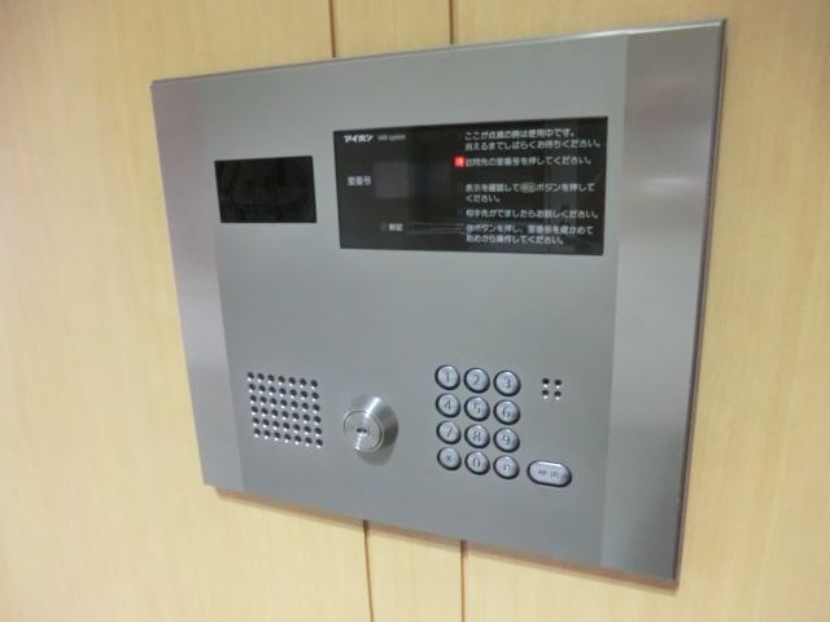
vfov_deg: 56.8
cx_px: 415
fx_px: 575
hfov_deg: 71.6
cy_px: 311
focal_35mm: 24
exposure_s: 1/30
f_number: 3.2
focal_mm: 4.3
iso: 800
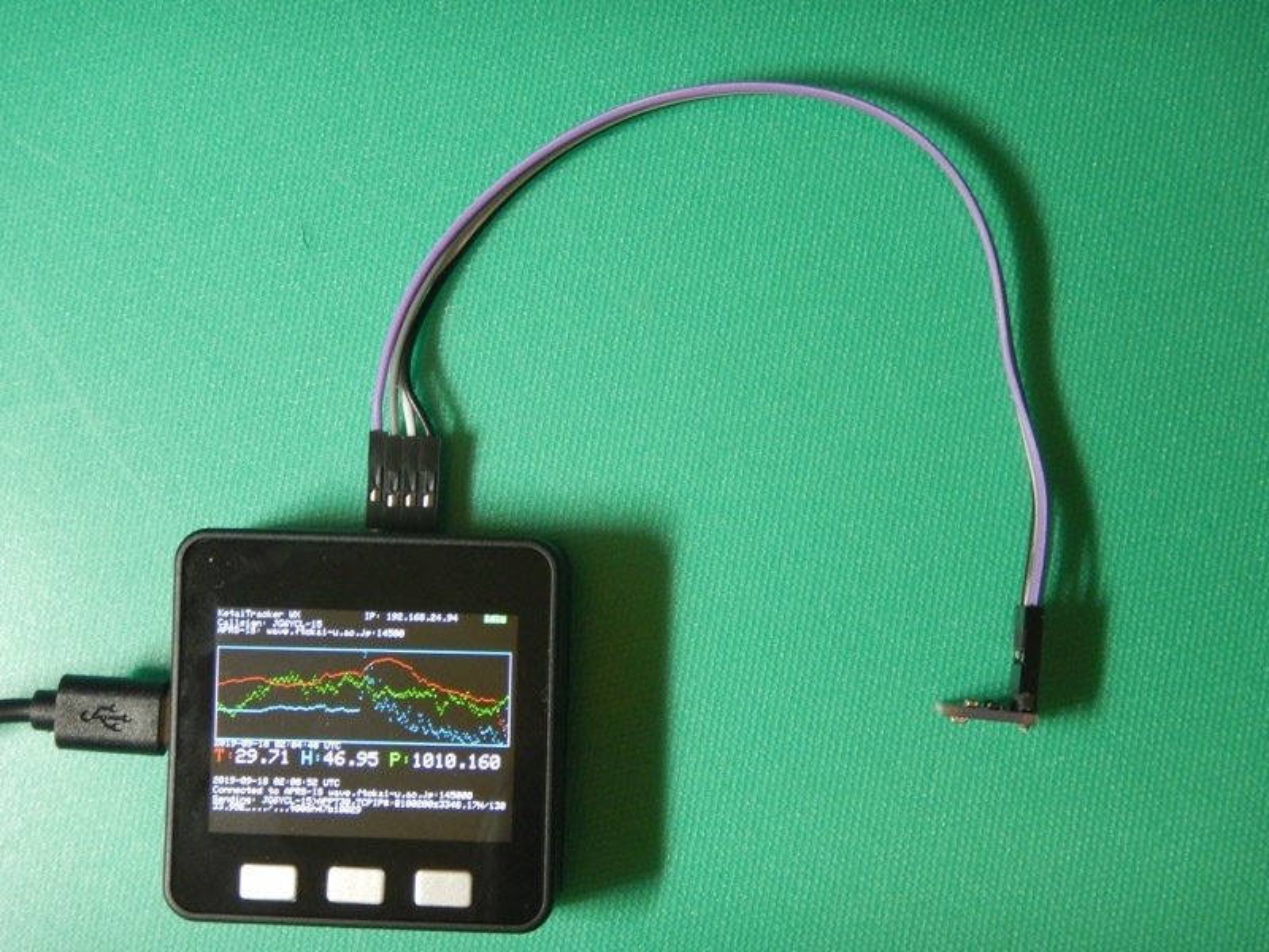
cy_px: 476
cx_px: 634
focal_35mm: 56
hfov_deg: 34.3
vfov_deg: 26.1
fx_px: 2053
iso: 500
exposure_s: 1/13
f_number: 4.4
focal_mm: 10.1
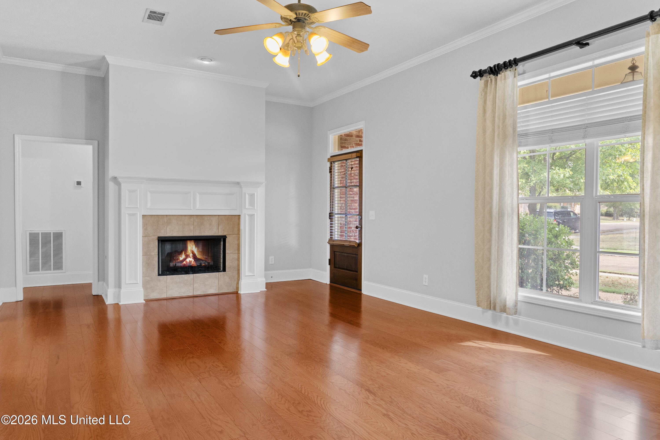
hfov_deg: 73.7
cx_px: 330
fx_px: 440
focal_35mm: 24
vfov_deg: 53.1
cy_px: 220
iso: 800
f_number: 6.3
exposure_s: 1/8
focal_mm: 16
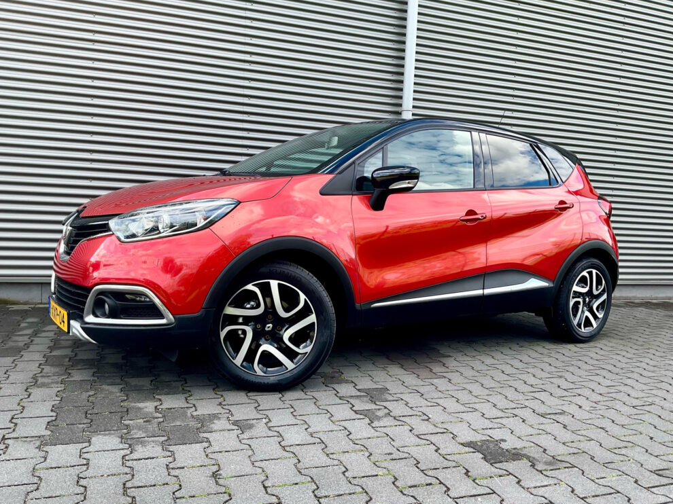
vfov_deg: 46.8
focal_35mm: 30
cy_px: 252
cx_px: 326
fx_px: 583
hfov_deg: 60.0
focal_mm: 3
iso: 16
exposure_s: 1/216
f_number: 1.8
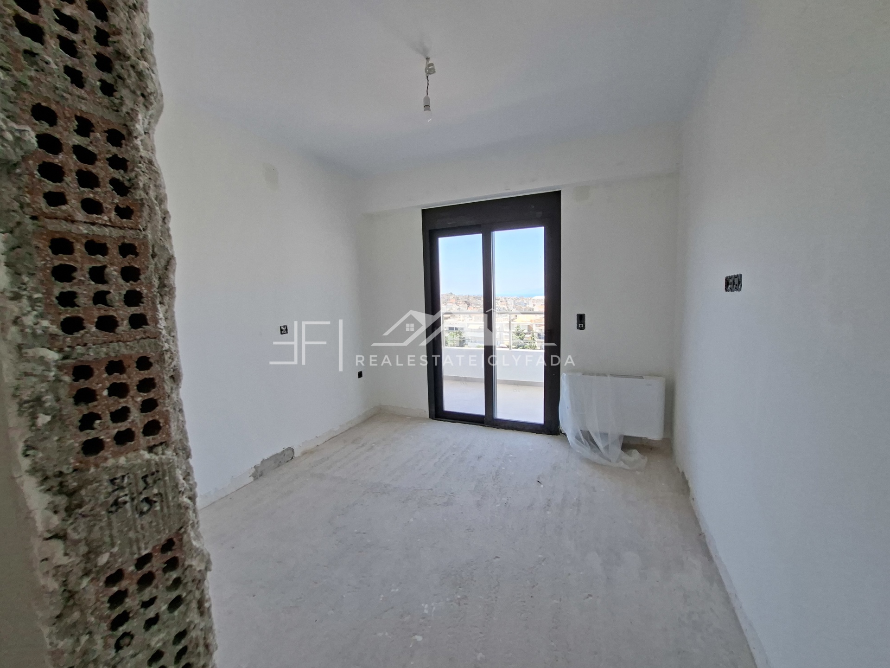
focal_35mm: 13
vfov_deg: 89.9
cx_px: 445
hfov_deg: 106.2
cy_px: 334
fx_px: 334
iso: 40
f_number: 2.2
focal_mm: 1.74
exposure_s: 1/120
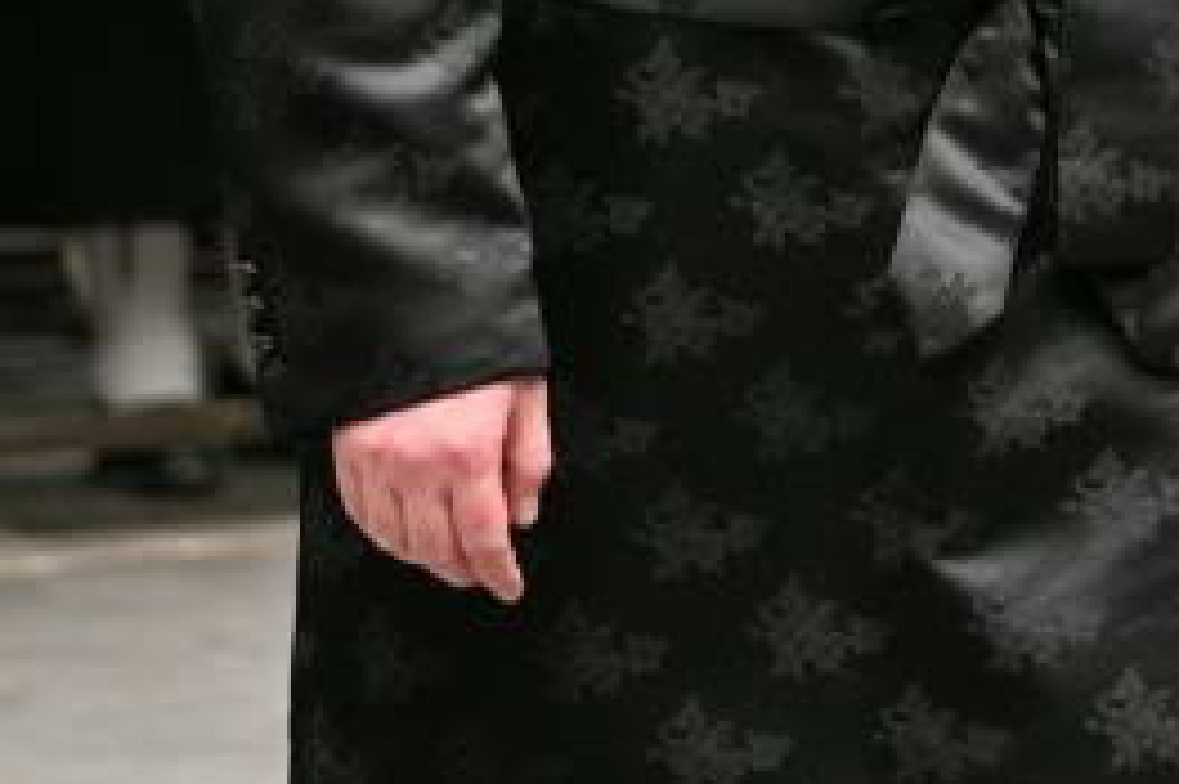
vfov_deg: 4.5
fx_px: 9949
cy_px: -706
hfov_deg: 6.6
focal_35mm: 304
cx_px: 2044
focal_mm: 78
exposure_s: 1/200
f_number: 2.8
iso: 250
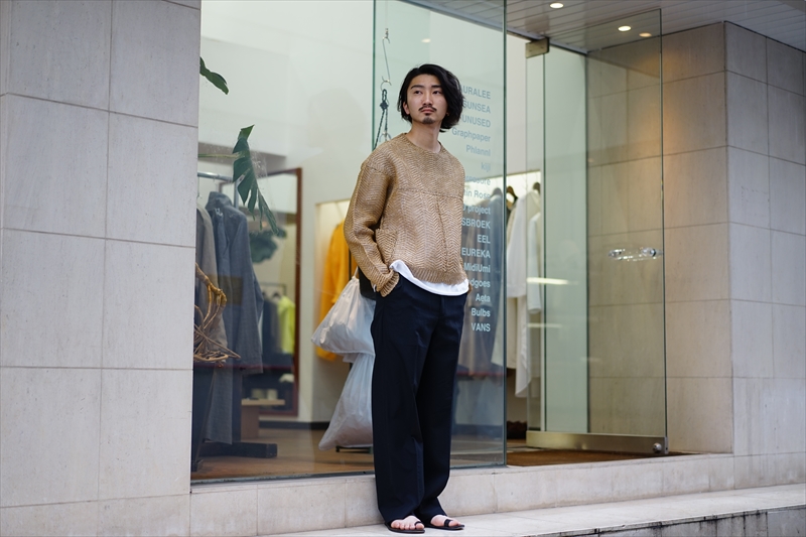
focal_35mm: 55
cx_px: 403
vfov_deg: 24.6
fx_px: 1231
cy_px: 268
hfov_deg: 36.3
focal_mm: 55
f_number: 1.8
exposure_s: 1/100
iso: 100
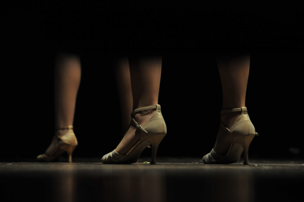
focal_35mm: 210
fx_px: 1771
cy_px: 101
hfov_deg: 9.8
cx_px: 152
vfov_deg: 6.5
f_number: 6
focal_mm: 140
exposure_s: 1/40
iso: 800
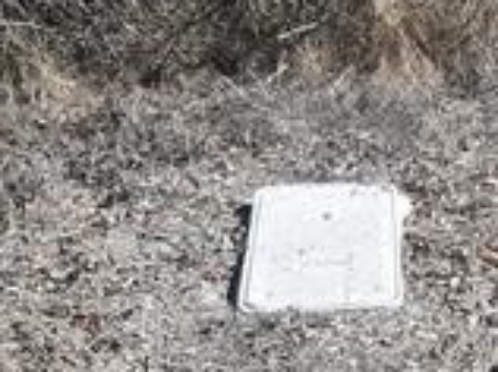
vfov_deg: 19.8
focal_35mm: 74
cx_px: 583
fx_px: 1063
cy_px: 172
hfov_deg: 24.2
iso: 40
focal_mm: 3.93
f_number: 1.7
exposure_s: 1/2370
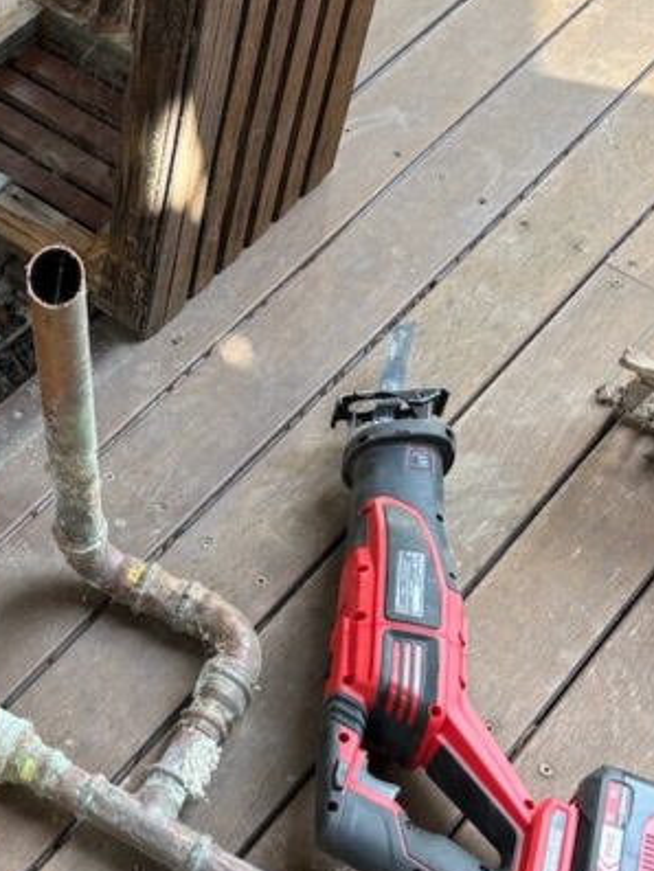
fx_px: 1687
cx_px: -64
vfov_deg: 28.9
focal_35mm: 67
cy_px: 395
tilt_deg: -50.3
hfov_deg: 20.9
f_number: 1.6
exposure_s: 1/122
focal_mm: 5.96
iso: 50
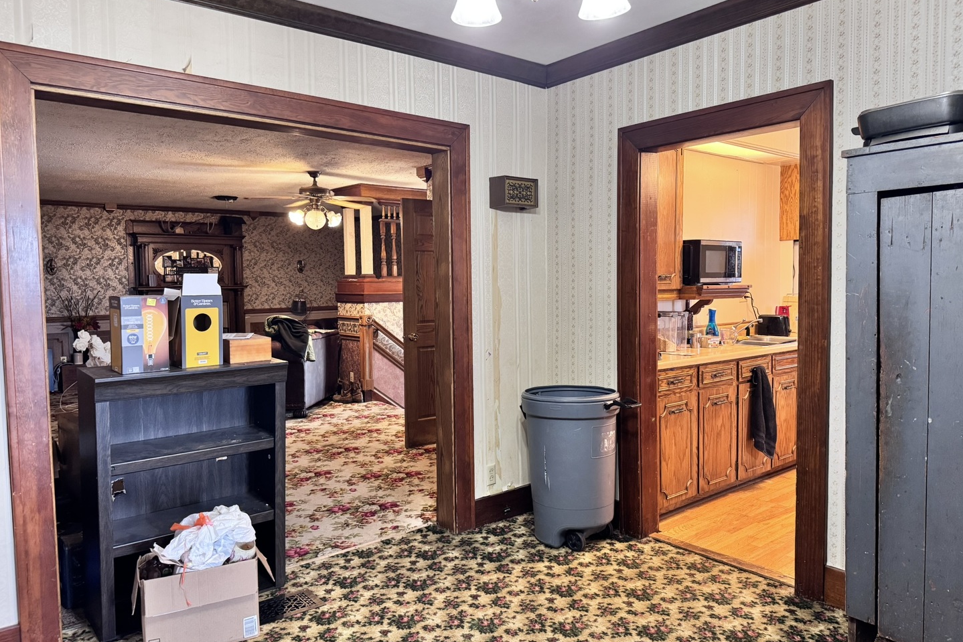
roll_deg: +0.8
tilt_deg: -3.0
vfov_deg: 51.3
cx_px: 482
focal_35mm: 25
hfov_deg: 71.5
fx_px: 669
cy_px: 312
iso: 400
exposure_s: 1/60
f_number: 1.78
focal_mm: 6.76
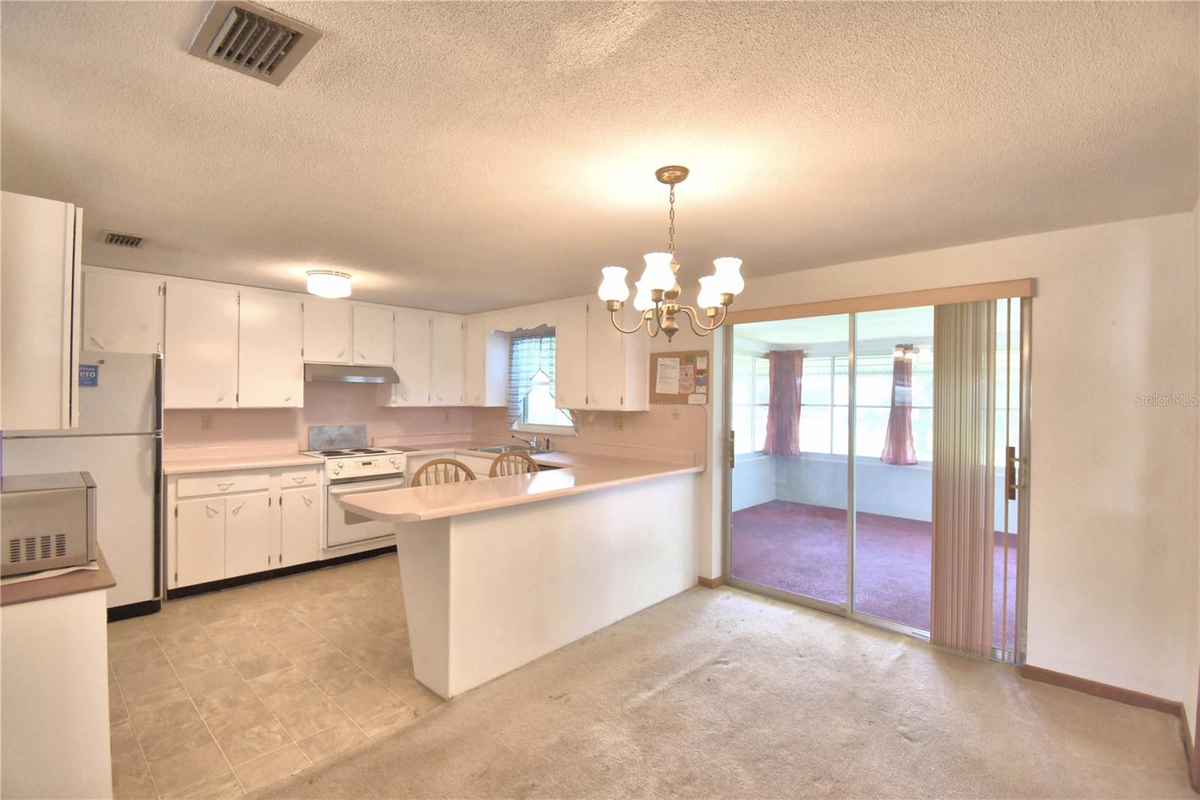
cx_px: 600
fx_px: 500
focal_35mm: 15
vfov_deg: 77.3
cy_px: 400
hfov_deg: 100.4
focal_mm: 10
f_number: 4.5
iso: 400
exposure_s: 1/50
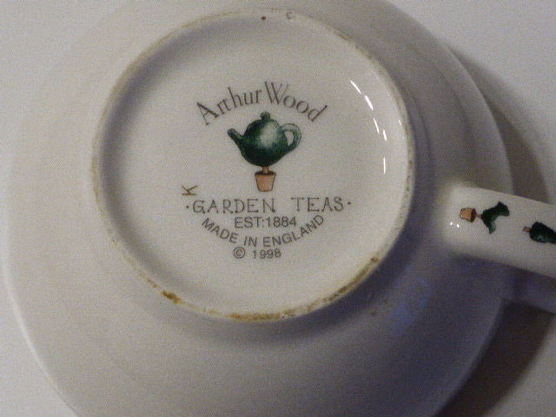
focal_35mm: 79
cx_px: 278
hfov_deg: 24.7
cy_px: 208
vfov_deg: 18.7
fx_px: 1269
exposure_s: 1/40
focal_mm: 13.3
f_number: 5
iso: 800
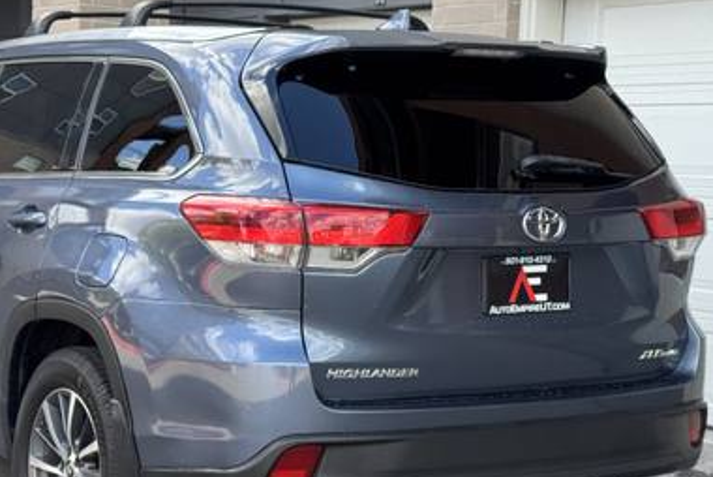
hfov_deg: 24.1
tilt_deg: -5.8
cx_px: 238
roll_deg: +0.8
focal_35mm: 84
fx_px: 1665
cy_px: 308
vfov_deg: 16.3
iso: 64
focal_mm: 6.76
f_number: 1.78
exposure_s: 1/633
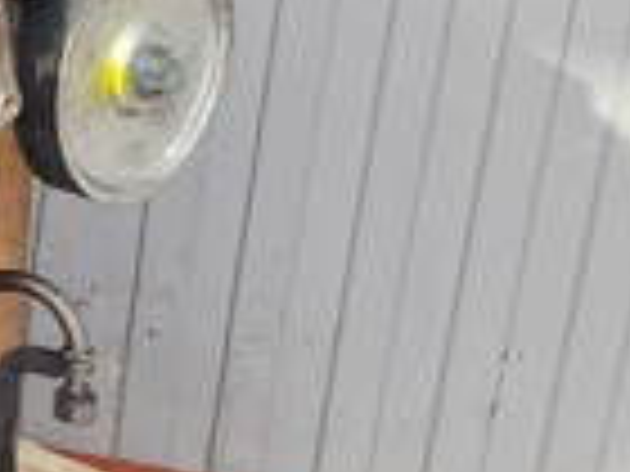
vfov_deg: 12.8
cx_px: -630
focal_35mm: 114
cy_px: -13
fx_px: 2075
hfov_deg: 14.4
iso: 20
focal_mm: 4.6
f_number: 2
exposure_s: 1/100
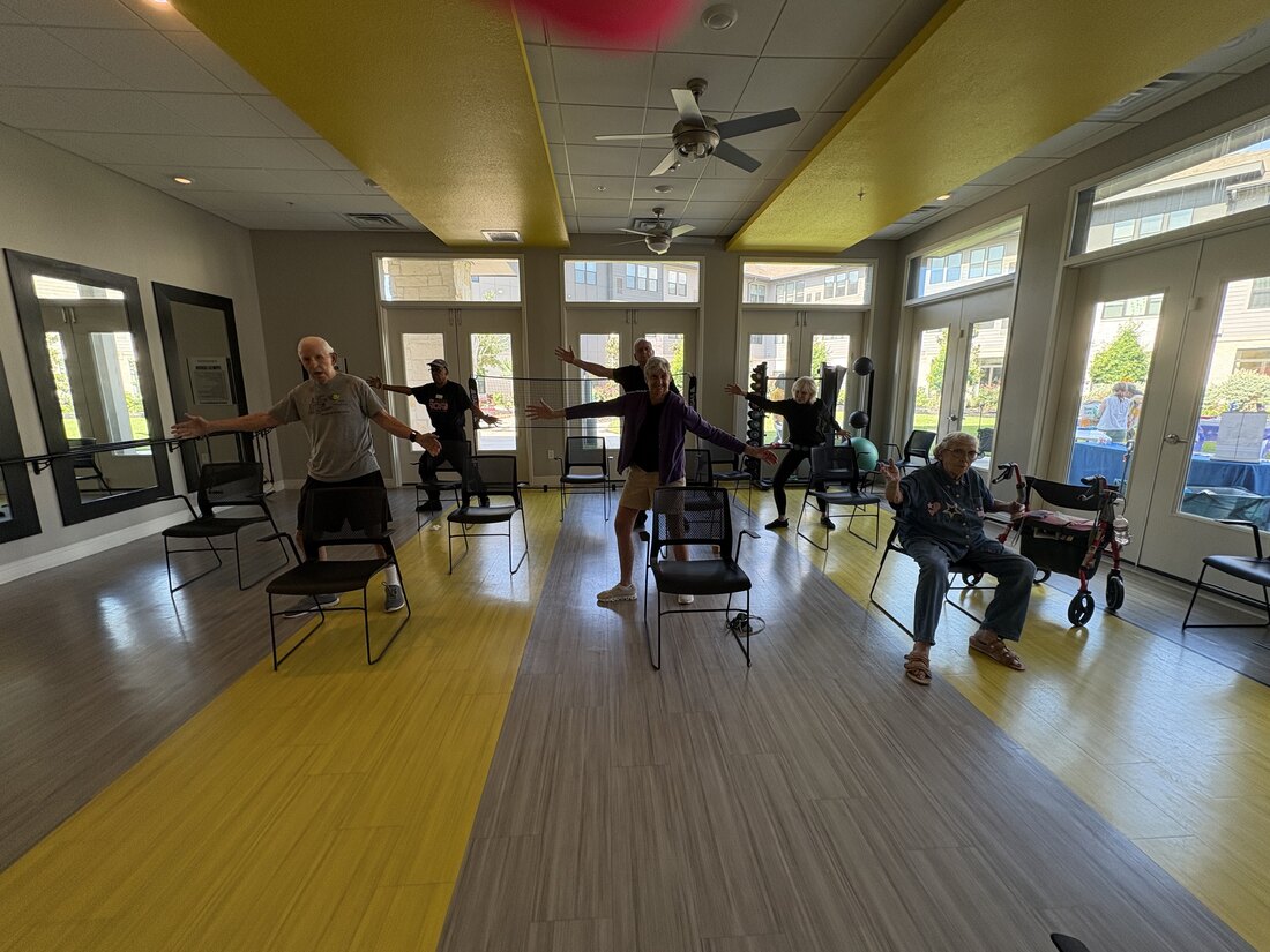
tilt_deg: -11.2
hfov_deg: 102.1
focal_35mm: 14
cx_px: 635
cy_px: 476
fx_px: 514
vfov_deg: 85.7
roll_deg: +0.3
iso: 160
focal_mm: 2.22
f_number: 2.2
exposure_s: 1/120
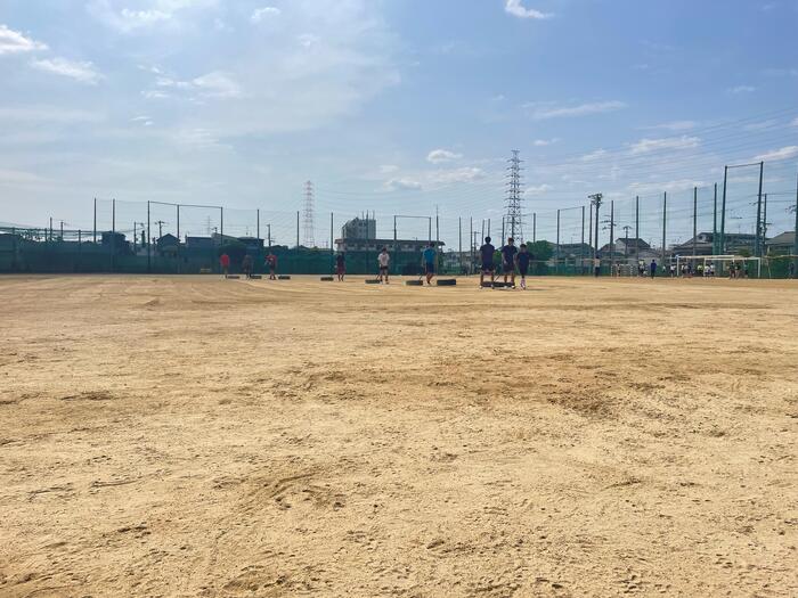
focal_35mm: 26
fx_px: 599
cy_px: 299
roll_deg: -1.0
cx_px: 399
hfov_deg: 67.3
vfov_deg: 53.1
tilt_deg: -2.9
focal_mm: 4.2
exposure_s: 1/5291
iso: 32
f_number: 1.6
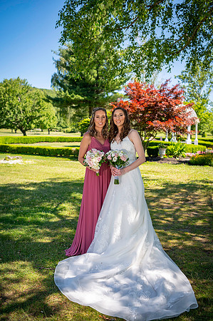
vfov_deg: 58.8
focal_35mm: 32
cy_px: 160
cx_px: 106
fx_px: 285
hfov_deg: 41.0
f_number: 3.2
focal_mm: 32
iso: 100
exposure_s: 1/800
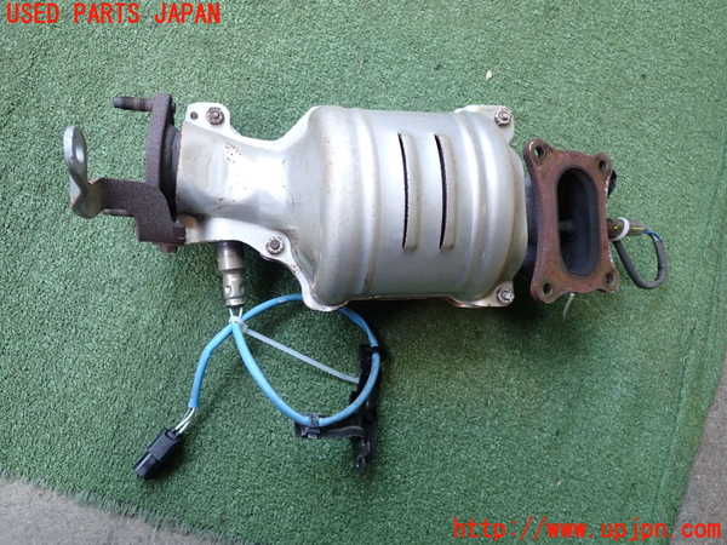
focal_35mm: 30
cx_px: 364
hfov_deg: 60.0
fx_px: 630
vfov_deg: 46.8
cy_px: 272
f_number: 2.3
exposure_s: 1/80
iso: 200
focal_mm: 5.4
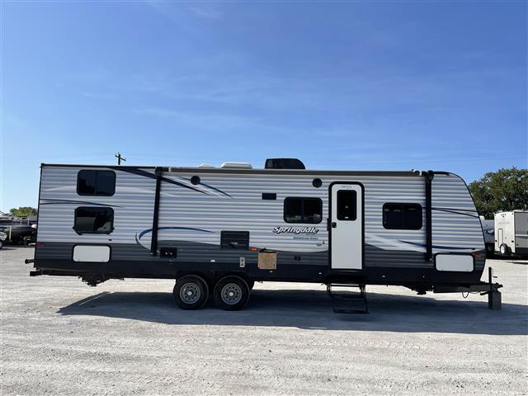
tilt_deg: +5.4
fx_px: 397
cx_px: 264
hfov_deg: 67.3
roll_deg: -1.2
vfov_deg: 53.1
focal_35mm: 26
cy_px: 198
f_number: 1.6
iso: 32
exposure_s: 1/4717
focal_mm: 5.1
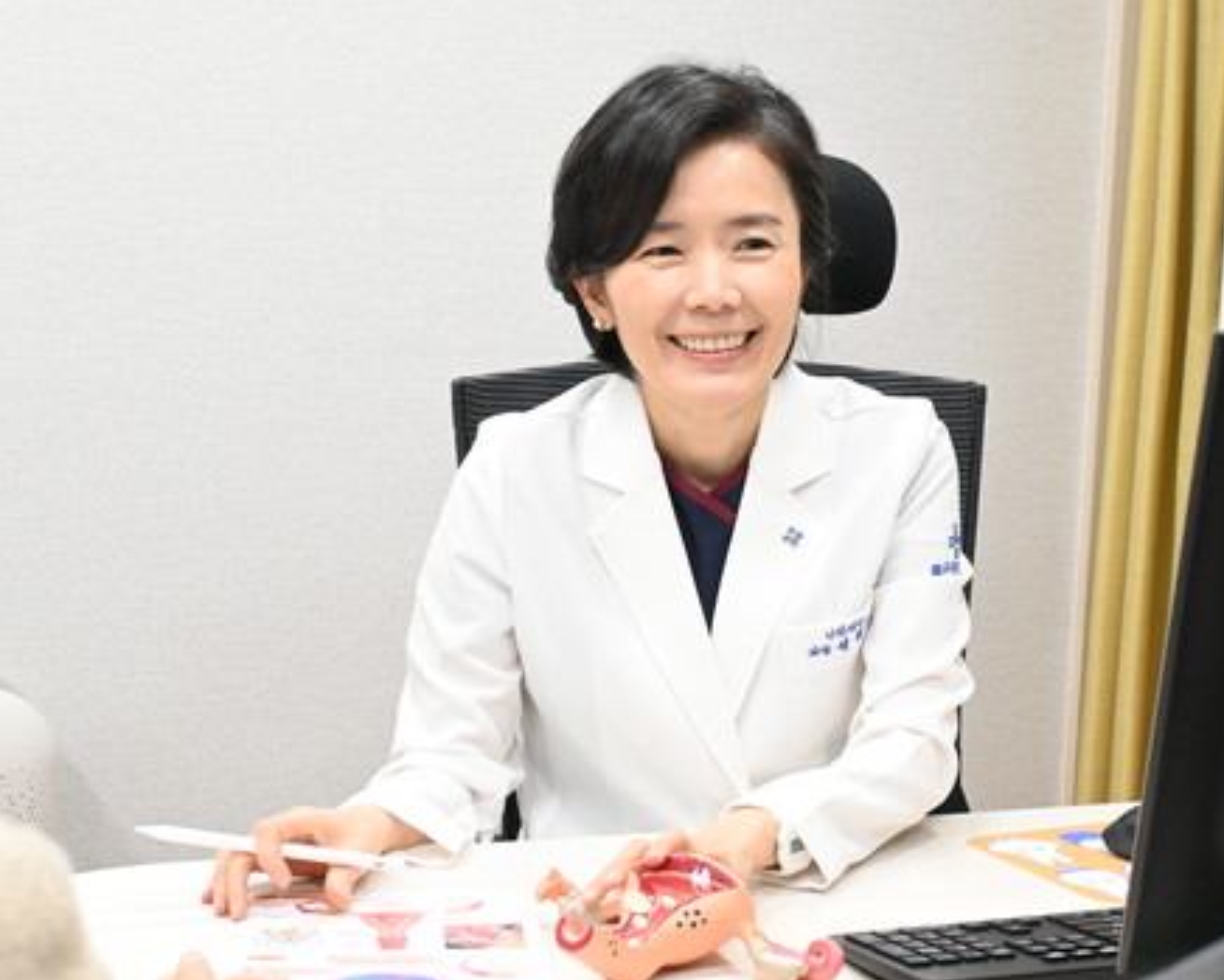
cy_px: 542
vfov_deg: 24.6
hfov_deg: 30.5
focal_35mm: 62
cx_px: 615
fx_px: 2247
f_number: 4.8
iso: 2000
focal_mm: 30.5
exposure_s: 1/125
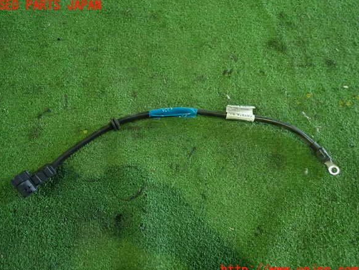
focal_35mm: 26
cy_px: 138
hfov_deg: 67.3
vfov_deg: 53.1
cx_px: 175
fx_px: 270
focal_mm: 4.5
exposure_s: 1/30
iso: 500
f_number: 2
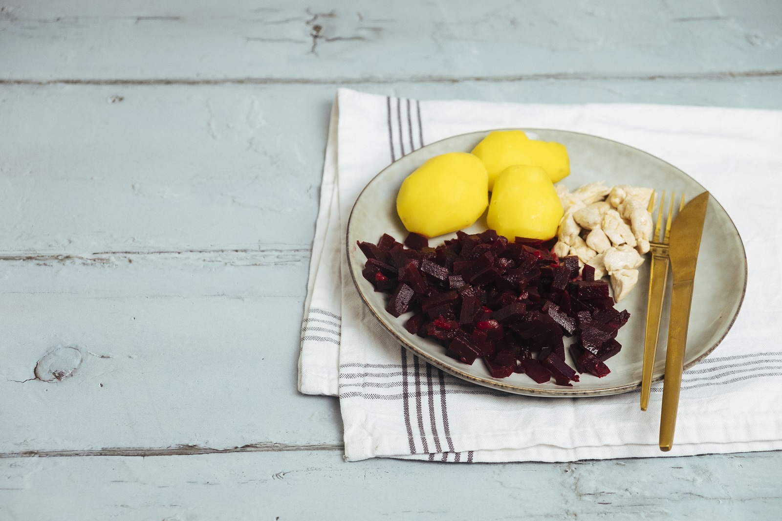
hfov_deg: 32.9
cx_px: 391
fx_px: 1325
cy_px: 260
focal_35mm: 61
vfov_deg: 22.3
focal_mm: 40.7
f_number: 4
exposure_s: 1/60
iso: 400
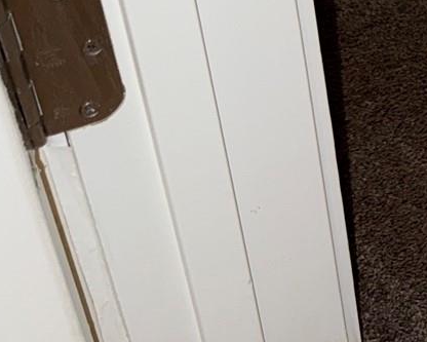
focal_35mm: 90
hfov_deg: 17.2
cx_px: 776
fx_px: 1138
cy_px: 38
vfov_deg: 16.9
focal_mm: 6.76
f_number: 1.78
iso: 80
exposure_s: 1/20
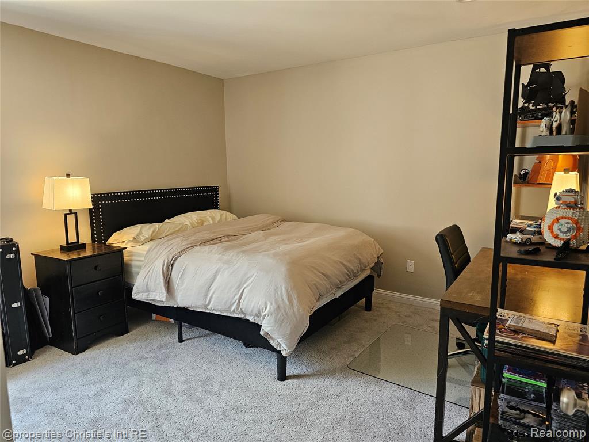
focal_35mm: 23
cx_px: 294
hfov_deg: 73.9
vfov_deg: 58.9
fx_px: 391
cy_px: 221
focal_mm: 6.3
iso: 250
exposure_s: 1/120
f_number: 1.7
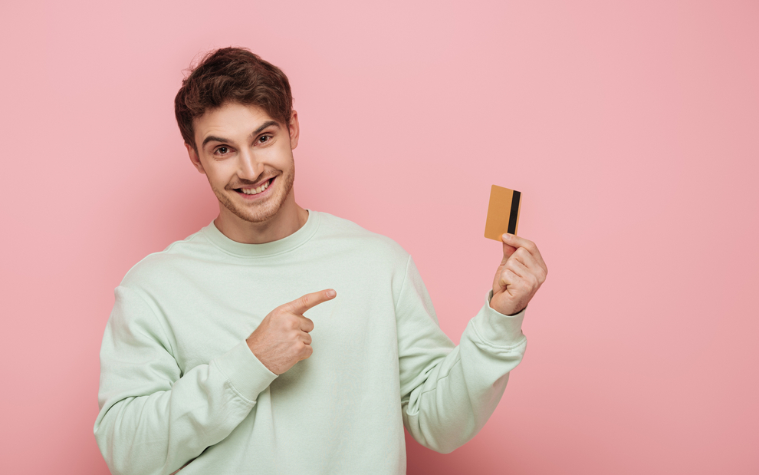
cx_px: 379
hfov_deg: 19.3
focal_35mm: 108
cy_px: 241
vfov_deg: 12.1
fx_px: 2234
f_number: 8
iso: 100
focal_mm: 105
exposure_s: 1/200
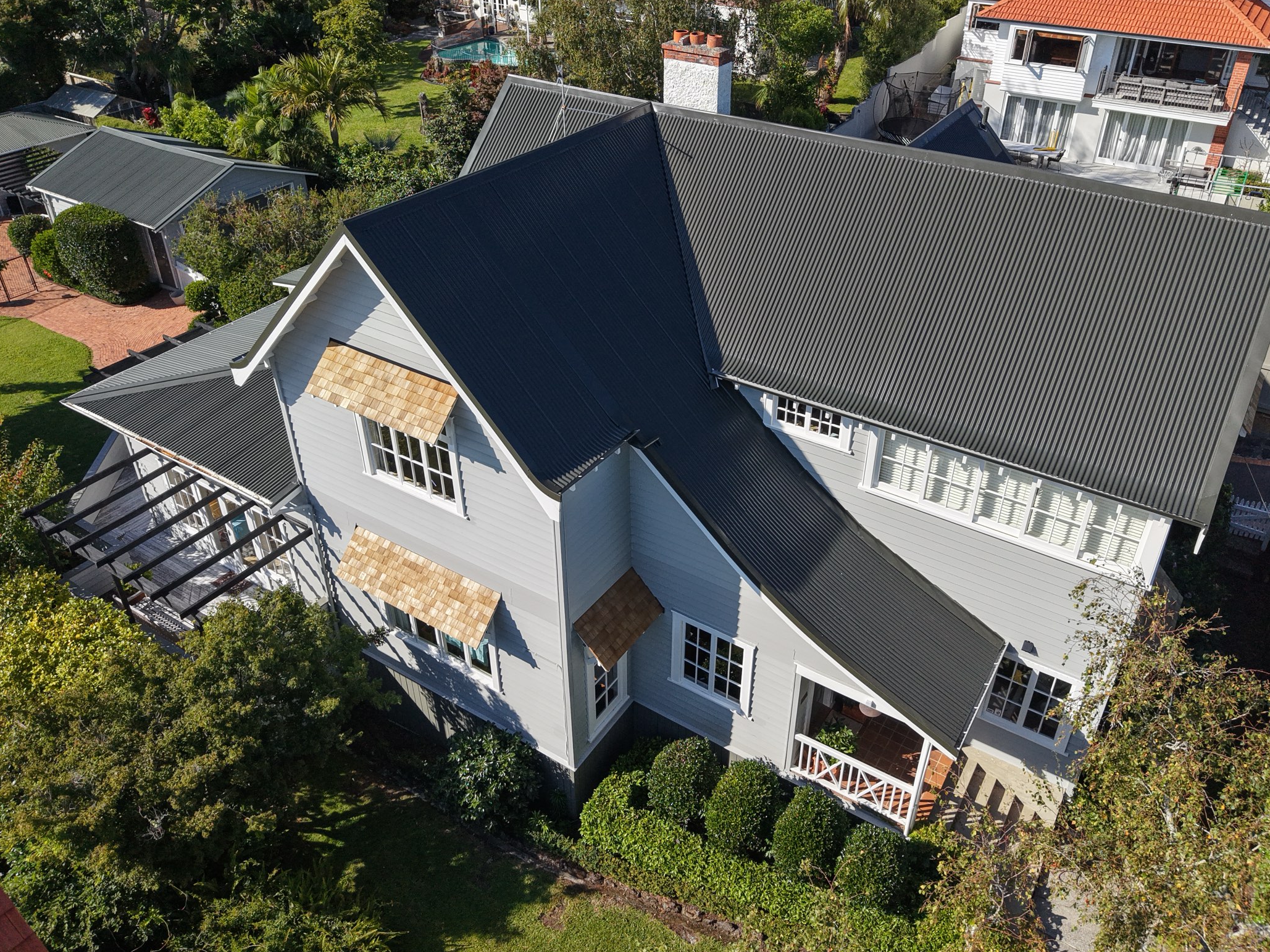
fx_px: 1027
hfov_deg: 63.4
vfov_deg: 49.6
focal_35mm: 28
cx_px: 668
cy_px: 416
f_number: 1.8
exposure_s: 1/6400
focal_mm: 8.67
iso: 310
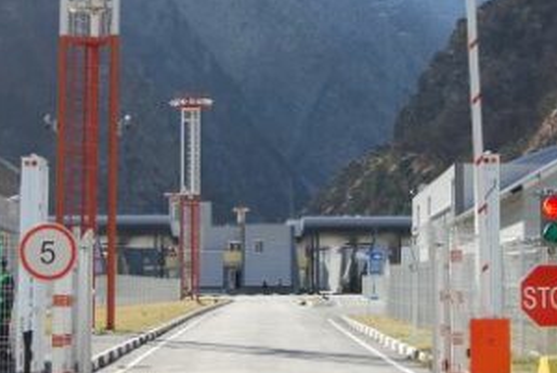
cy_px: 85
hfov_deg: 20.4
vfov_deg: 13.7
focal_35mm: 100
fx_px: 1549
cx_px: 319
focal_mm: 26
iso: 100
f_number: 7.1
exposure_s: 1/160
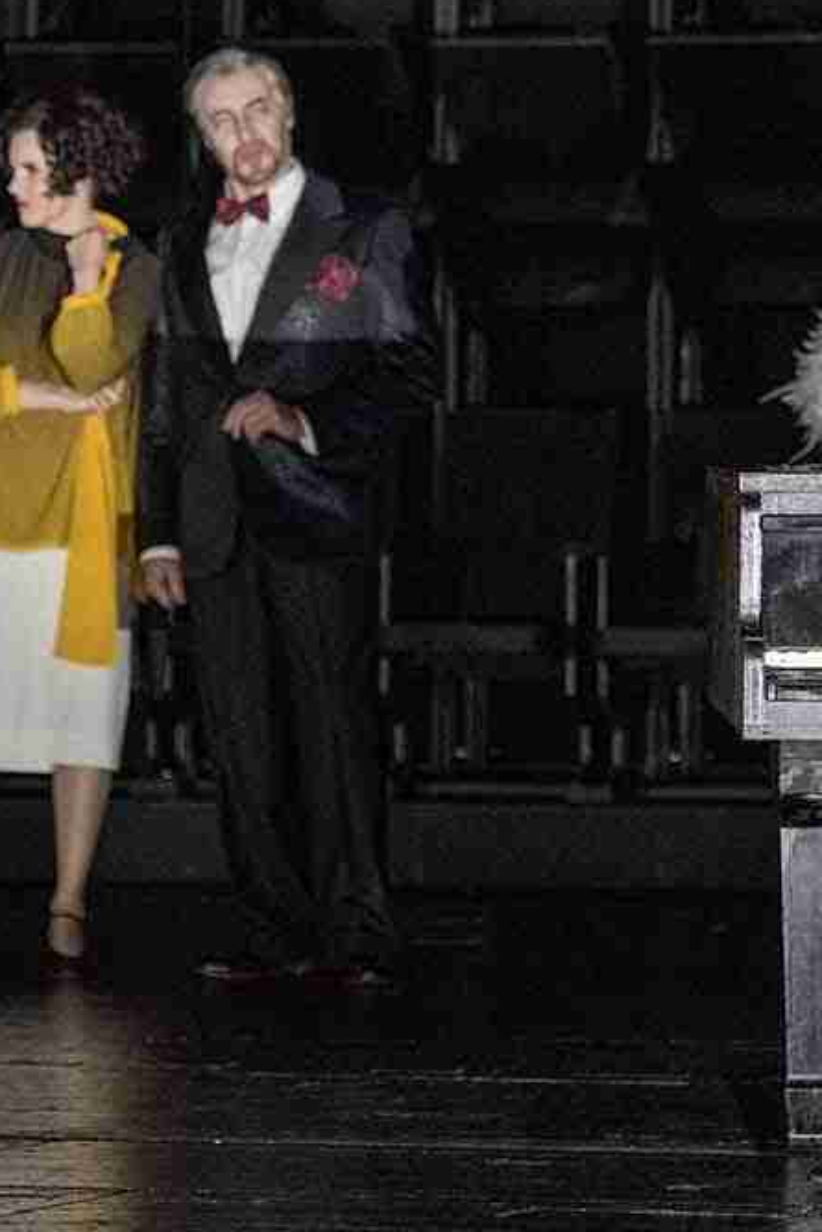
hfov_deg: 4.9
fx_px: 9619
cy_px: 412
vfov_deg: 7.3
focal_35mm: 281
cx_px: 951
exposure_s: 1/160
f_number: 3.2
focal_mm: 125
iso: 4000
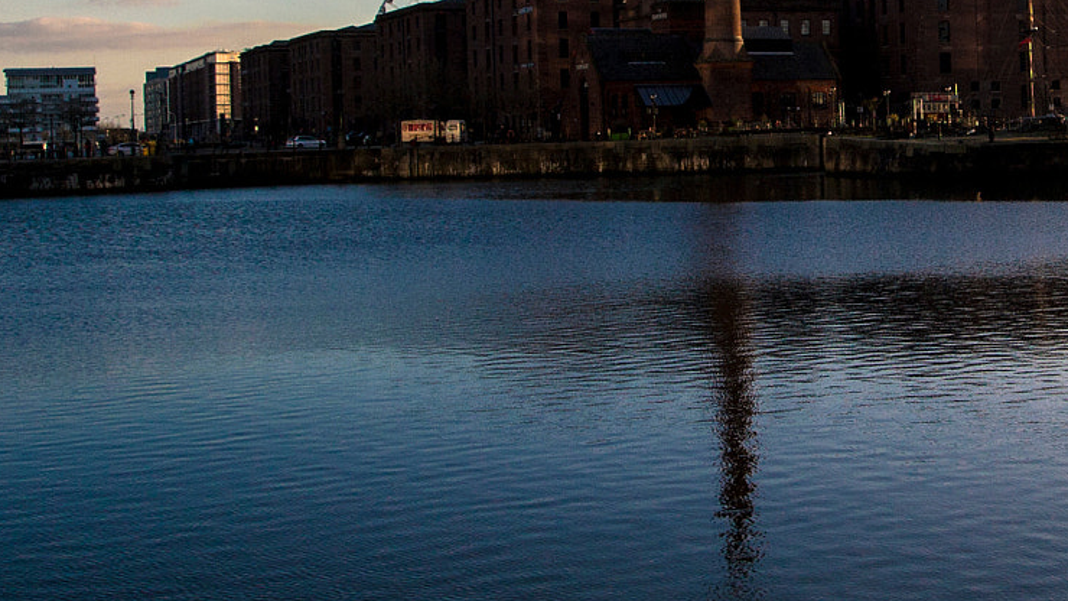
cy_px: 107
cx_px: 846
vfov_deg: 18.1
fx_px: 1869
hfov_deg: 31.1
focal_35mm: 66
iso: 200
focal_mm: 14
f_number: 5.6
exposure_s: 1/500
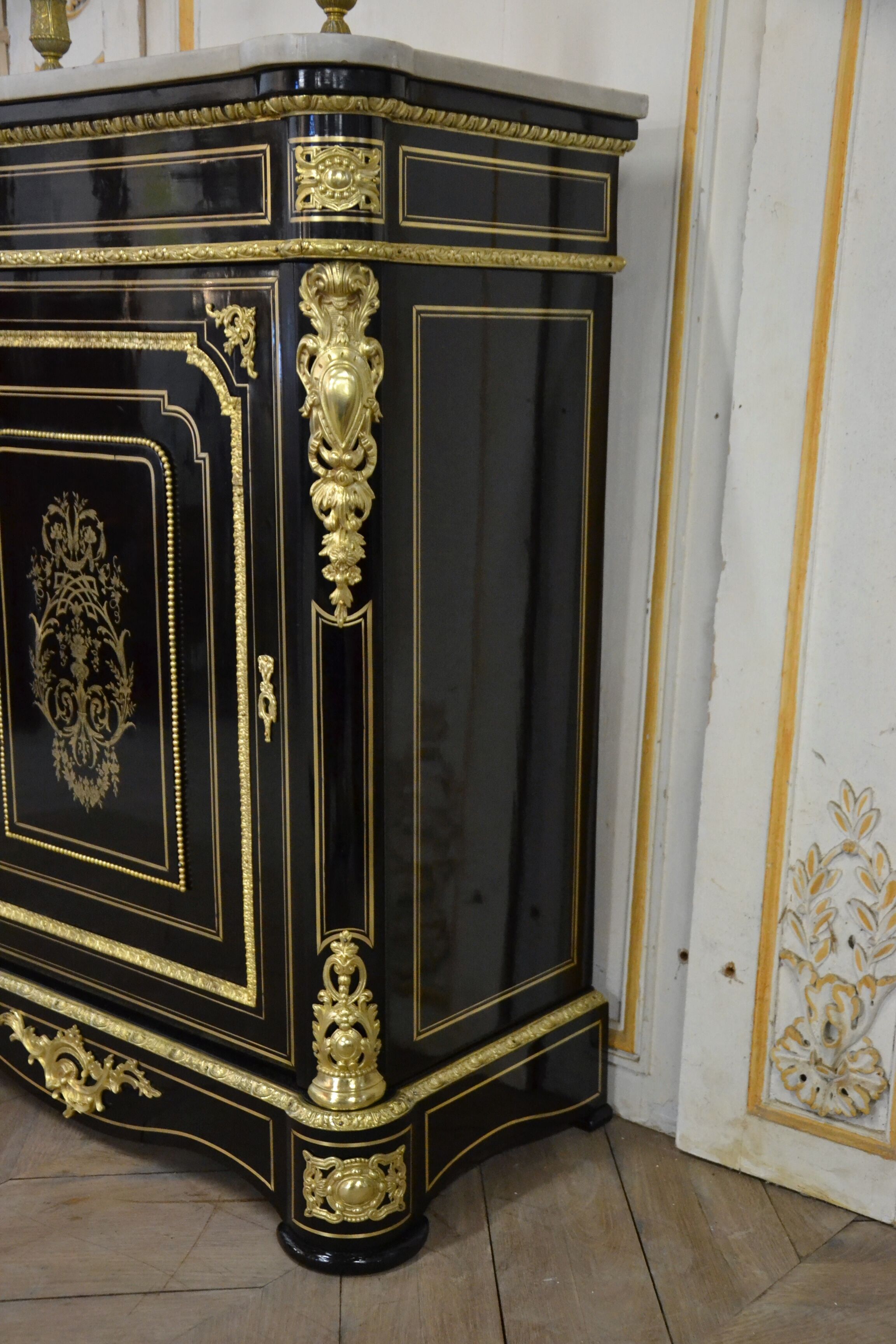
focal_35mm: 45
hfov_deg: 29.9
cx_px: 448
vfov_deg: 43.6
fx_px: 1680
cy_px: 672
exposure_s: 1/40
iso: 3200
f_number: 4.2
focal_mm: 30
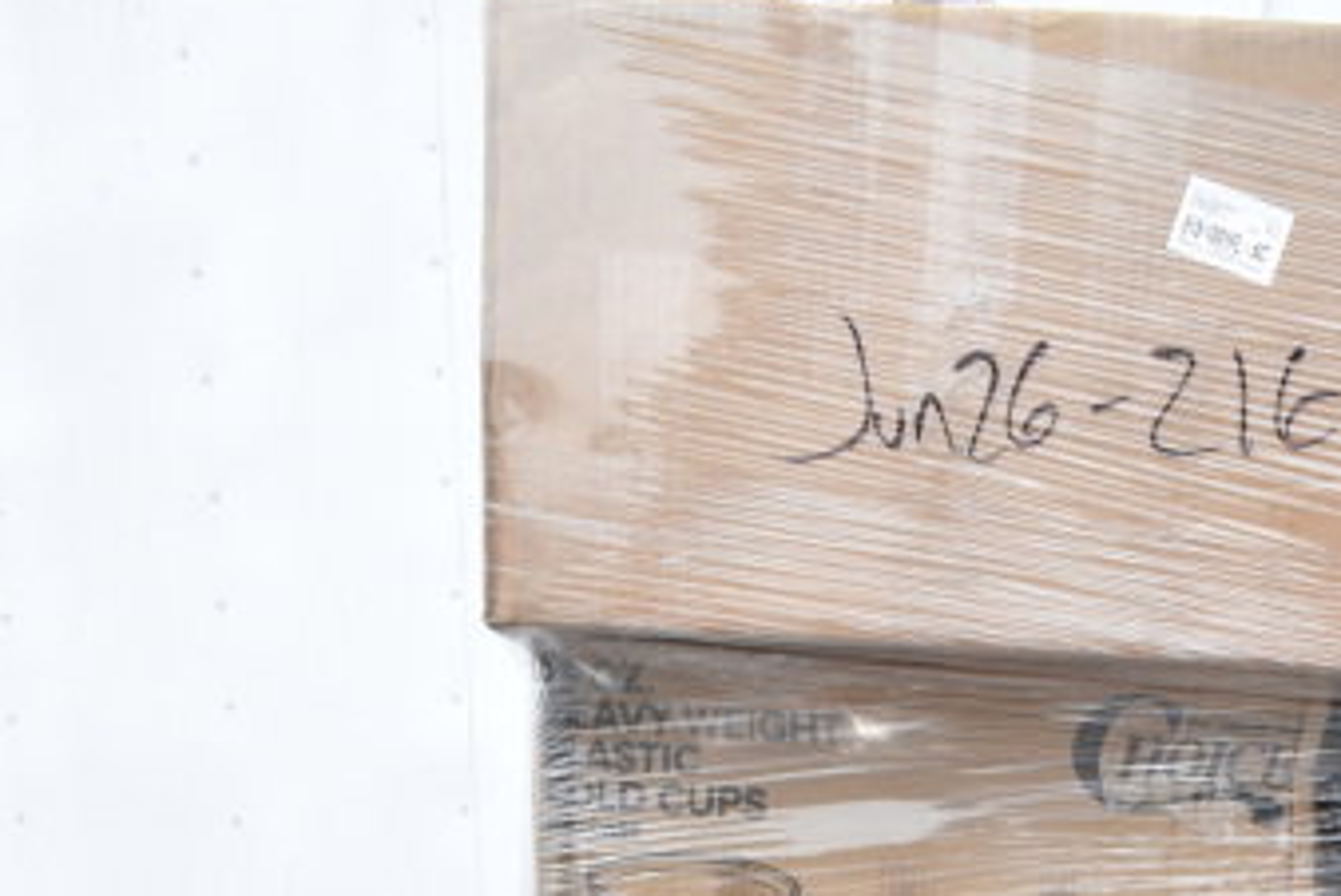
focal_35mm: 73
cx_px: 1170
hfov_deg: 26.9
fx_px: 2722
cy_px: 1572
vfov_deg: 16.1
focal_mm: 18
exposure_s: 1/200
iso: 200
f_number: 7.1
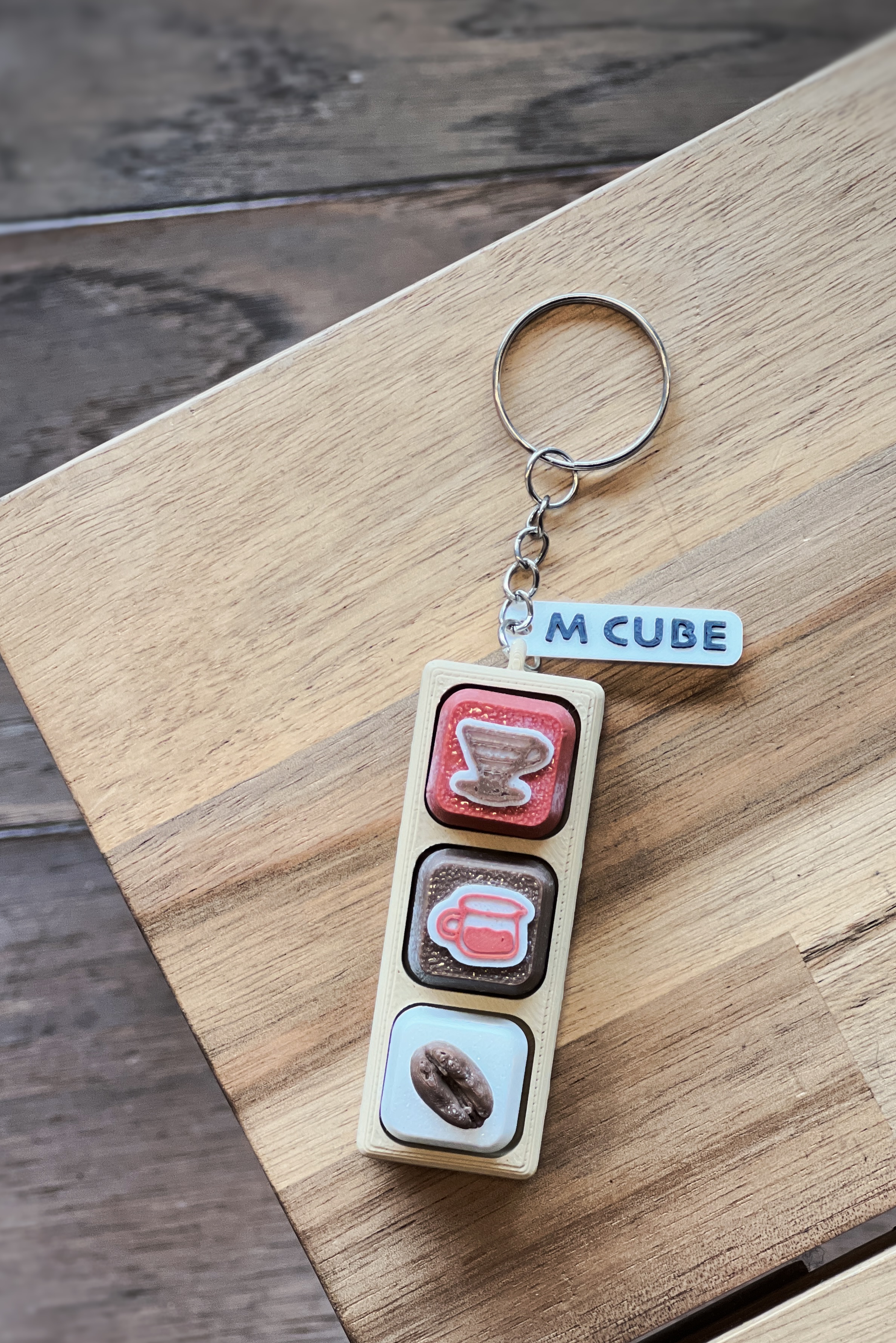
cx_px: 457
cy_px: 697
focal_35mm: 91
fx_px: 3396
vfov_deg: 22.4
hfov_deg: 15.0
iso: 250
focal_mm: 9
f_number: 2.8
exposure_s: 1/121
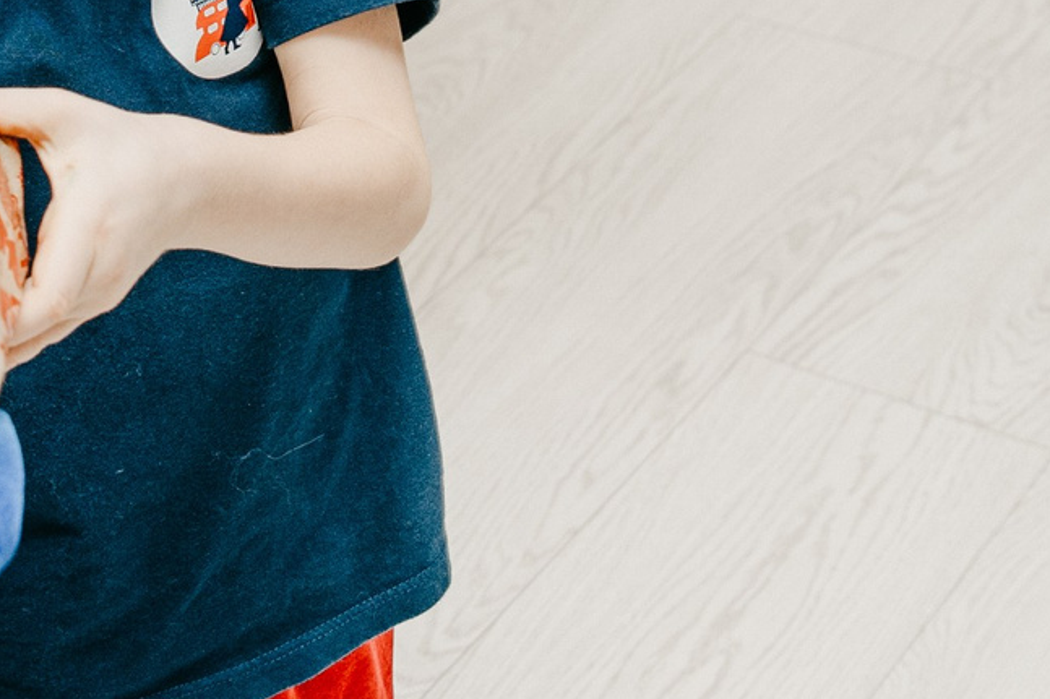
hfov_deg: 20.3
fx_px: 2770
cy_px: -53
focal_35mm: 95
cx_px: -162
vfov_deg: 14.1
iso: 250
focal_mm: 24
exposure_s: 1/160
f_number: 4.5
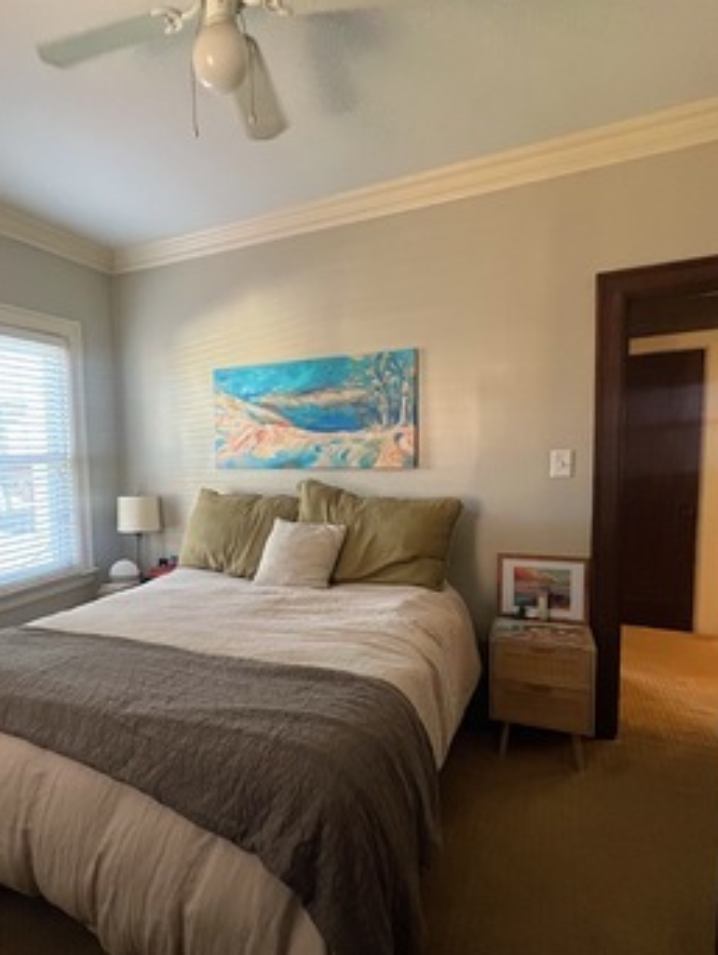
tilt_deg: -4.9
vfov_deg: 84.5
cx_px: 239
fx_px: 525
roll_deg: +2.1
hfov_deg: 66.9
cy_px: 505
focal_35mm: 19
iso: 250
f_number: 1.8
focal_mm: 1.57
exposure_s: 1/60
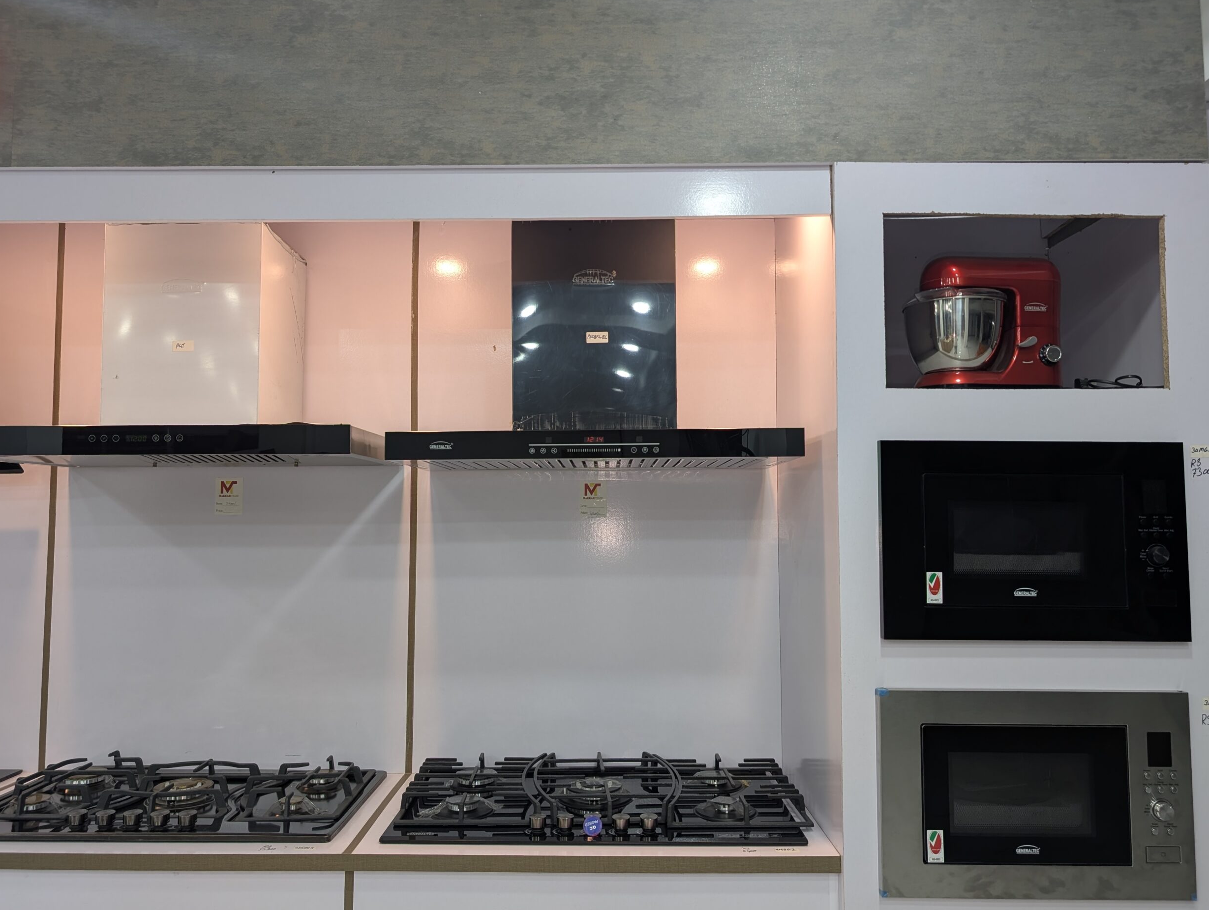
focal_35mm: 25
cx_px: 596
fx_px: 874
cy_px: 468
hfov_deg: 69.3
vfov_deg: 55.0
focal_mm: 6.9
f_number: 1.68
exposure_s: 1/100
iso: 99
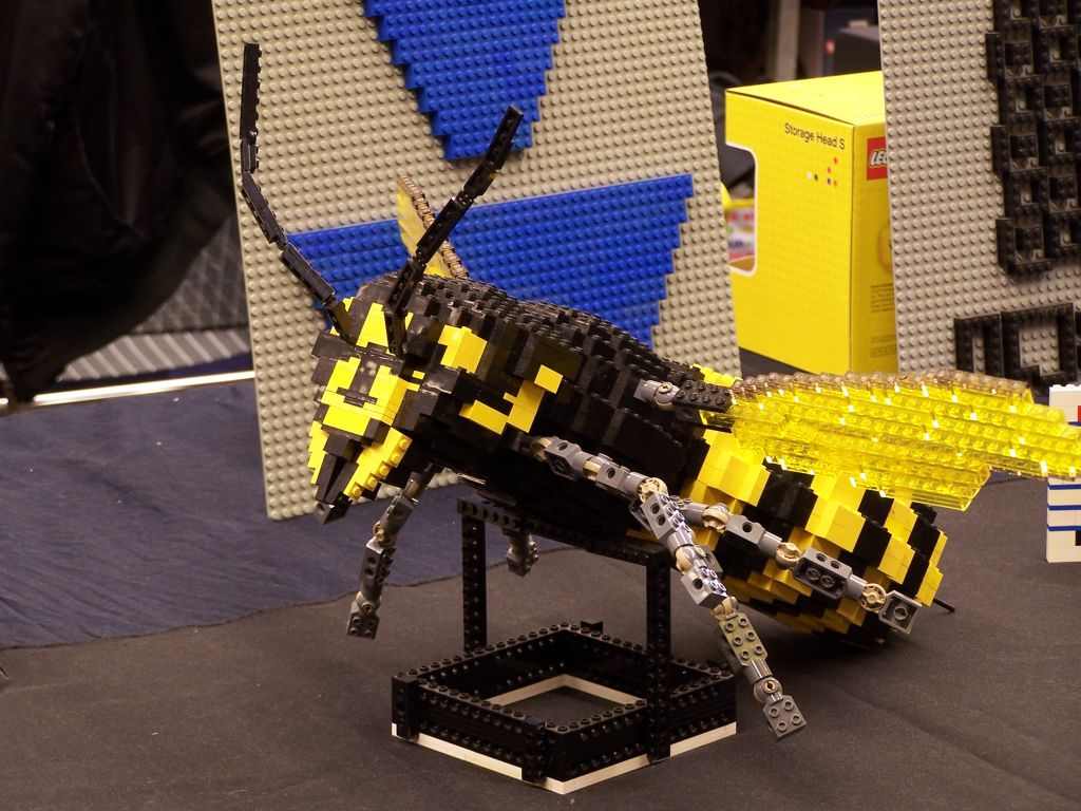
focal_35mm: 128
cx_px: 540
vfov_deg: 11.6
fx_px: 3997
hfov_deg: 15.4
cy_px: 406
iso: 80
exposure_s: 1/2
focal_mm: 21.2
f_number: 3.2
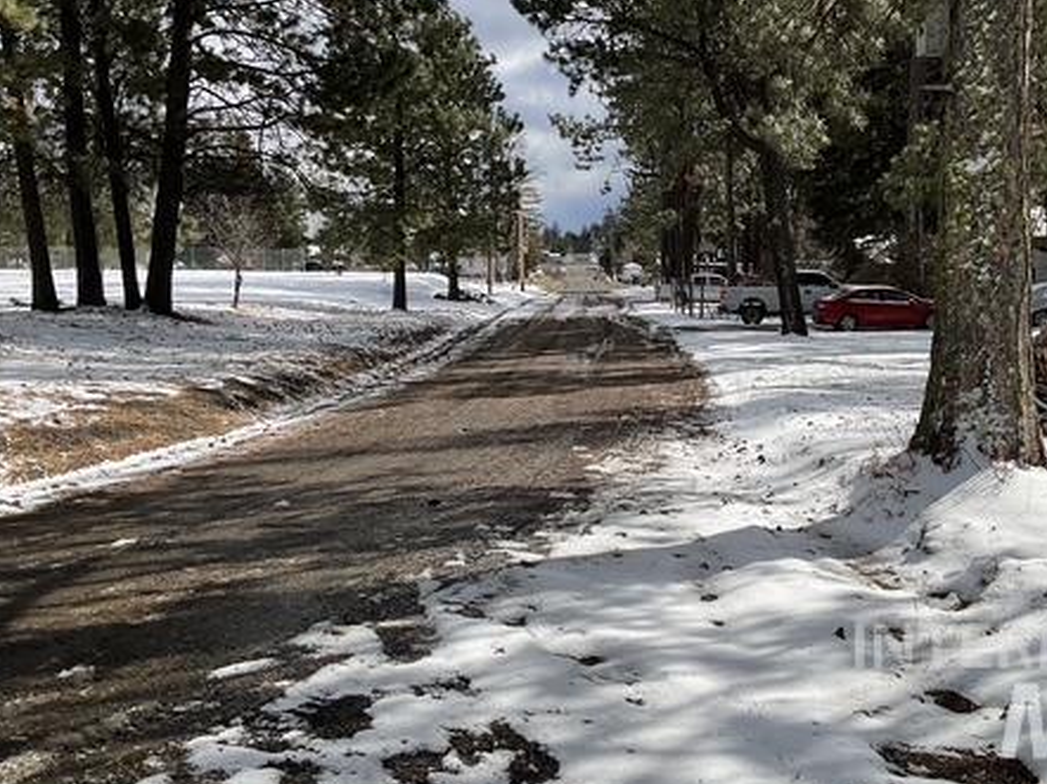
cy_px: 324
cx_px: 642
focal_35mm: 42
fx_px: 1270
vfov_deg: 34.2
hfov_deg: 44.5
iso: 16
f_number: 1.8
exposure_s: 1/2801
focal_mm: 3
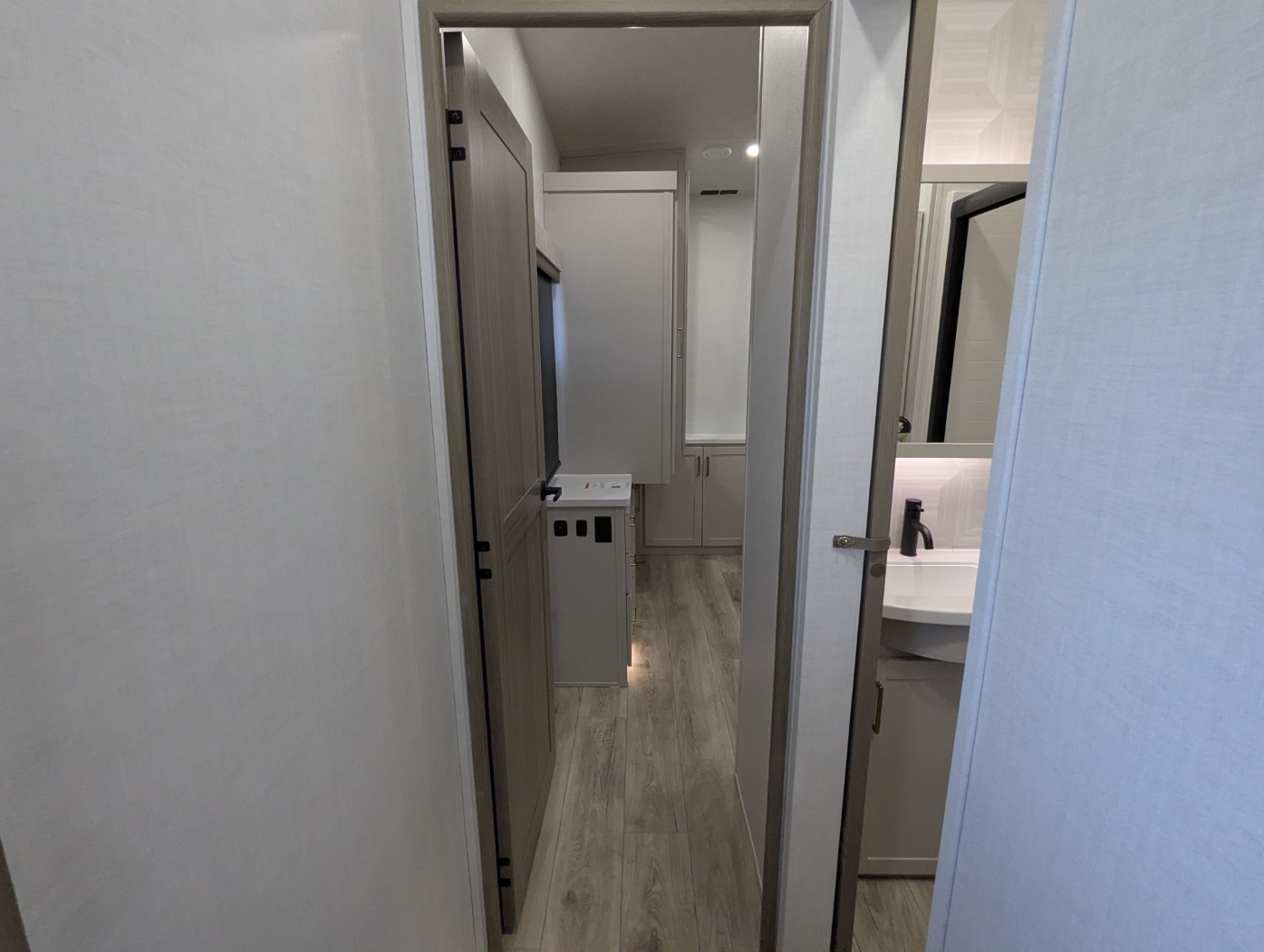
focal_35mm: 16
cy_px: 476
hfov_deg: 94.4
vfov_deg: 78.2
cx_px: 632
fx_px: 585
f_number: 2.2
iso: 662
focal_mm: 2.35
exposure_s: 1/183
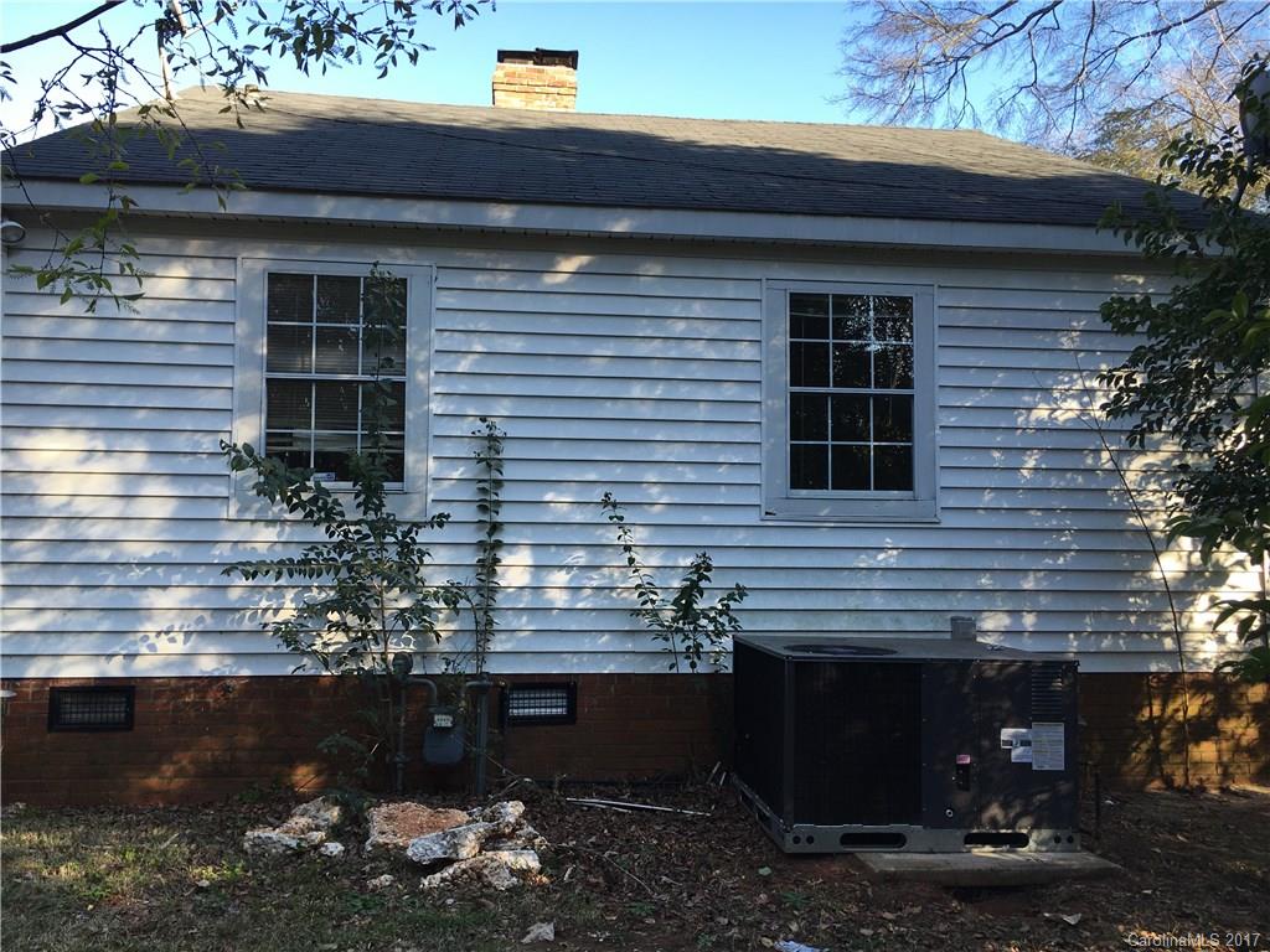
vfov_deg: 48.2
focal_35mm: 29
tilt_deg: +3.3
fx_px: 1064
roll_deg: -0.3
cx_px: 635
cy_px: 476
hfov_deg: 61.7
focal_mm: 4.15
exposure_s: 1/250
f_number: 2.2
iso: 25
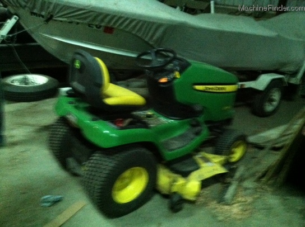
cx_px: 152
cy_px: 114
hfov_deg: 52.7
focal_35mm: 35
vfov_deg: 40.6
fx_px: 308
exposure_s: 1/15
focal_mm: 3.85
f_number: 2.8
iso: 1000
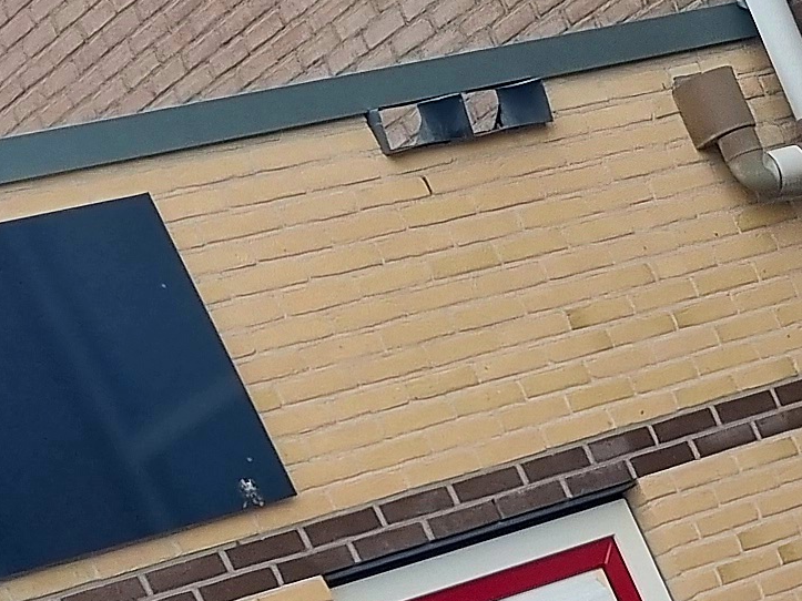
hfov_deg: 12.3
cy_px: 1602
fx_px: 3359
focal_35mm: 145
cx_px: 1521
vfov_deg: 8.9
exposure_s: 1/312
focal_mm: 5.4
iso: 50
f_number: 1.8
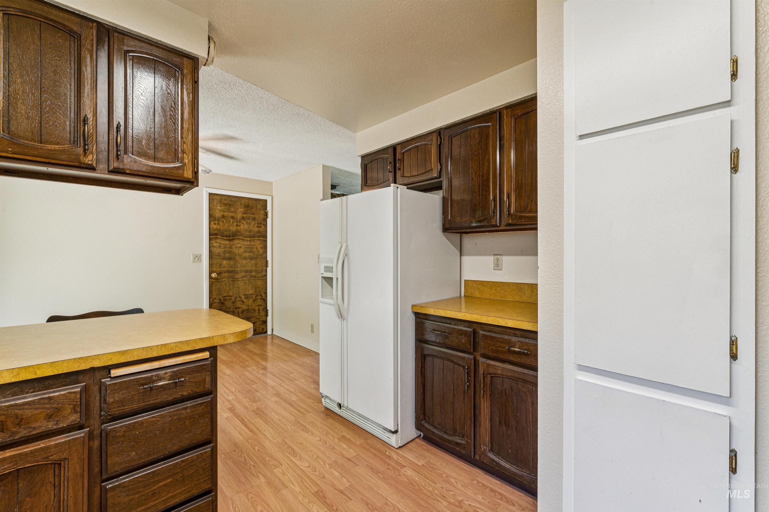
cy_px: 256
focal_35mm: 15
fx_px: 329
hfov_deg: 98.9
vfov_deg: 75.9
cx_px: 384
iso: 400
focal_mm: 15.4
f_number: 13
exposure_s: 1/10
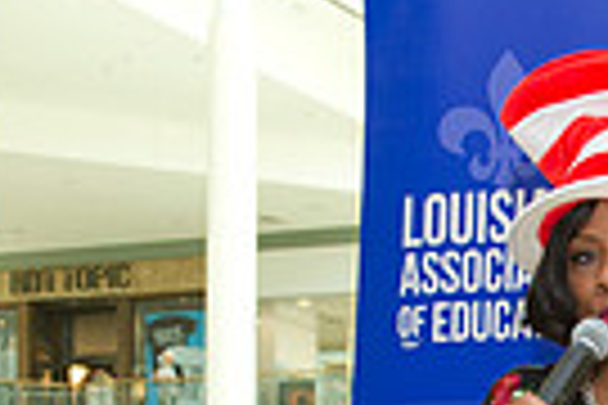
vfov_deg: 9.4
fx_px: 2314
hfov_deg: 14.6
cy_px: 806
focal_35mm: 137
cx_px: 703
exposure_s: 1/250
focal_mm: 32
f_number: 5.6
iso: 1250
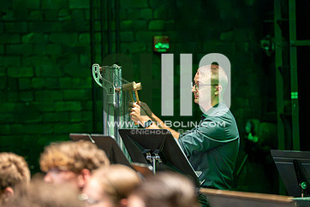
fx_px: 2758
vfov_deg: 4.3
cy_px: 94
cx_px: 166
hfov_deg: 6.4
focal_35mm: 320
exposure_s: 1/640
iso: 4000
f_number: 2.8
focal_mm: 200
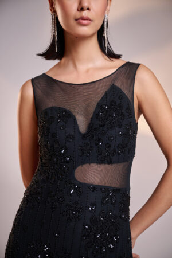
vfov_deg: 31.0
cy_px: 129
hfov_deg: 20.9
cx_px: 86
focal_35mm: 65
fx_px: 466
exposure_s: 1/160
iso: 800
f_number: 3.5
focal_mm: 65
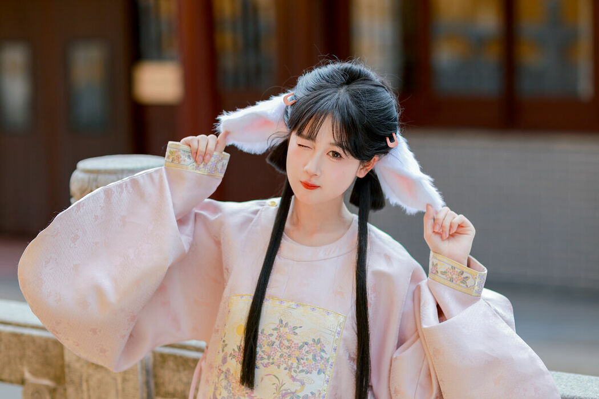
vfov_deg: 16.1
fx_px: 1414
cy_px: 200
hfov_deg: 23.9
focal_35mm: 85
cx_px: 300
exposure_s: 1/500
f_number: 2
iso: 100
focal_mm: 85
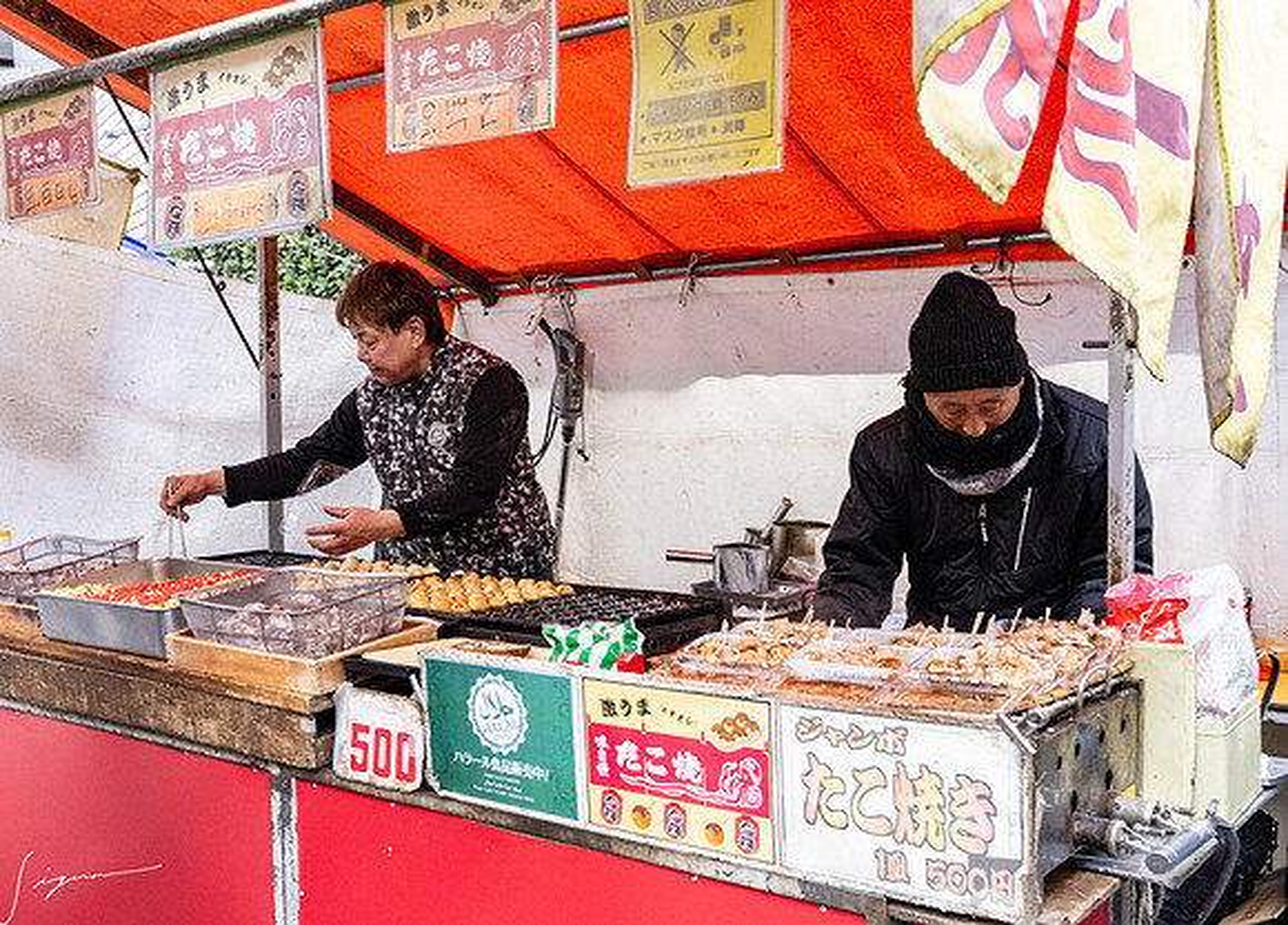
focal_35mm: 38
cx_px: 545
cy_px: 494
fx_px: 1403
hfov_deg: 49.1
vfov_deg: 36.5
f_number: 8
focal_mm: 34
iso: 4500
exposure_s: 1/500
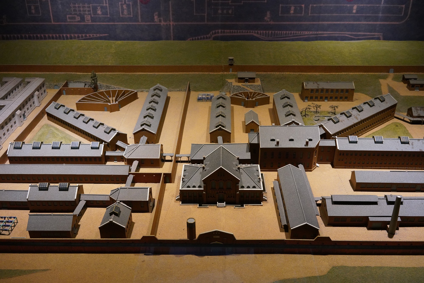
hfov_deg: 54.4
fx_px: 412
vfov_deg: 37.9
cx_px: 212
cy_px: 142
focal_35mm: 35
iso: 6400
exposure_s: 1/80
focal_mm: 35
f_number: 8
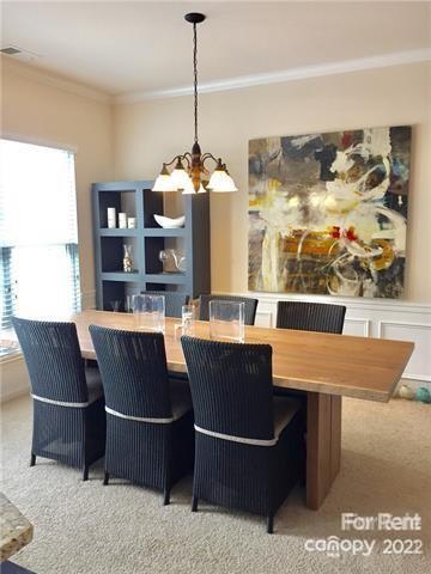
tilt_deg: -5.9
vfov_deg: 61.7
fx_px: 481
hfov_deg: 48.2
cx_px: 216
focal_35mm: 29
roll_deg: +0.3
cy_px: 287
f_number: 2.2
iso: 64
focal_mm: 4.15
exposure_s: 1/30
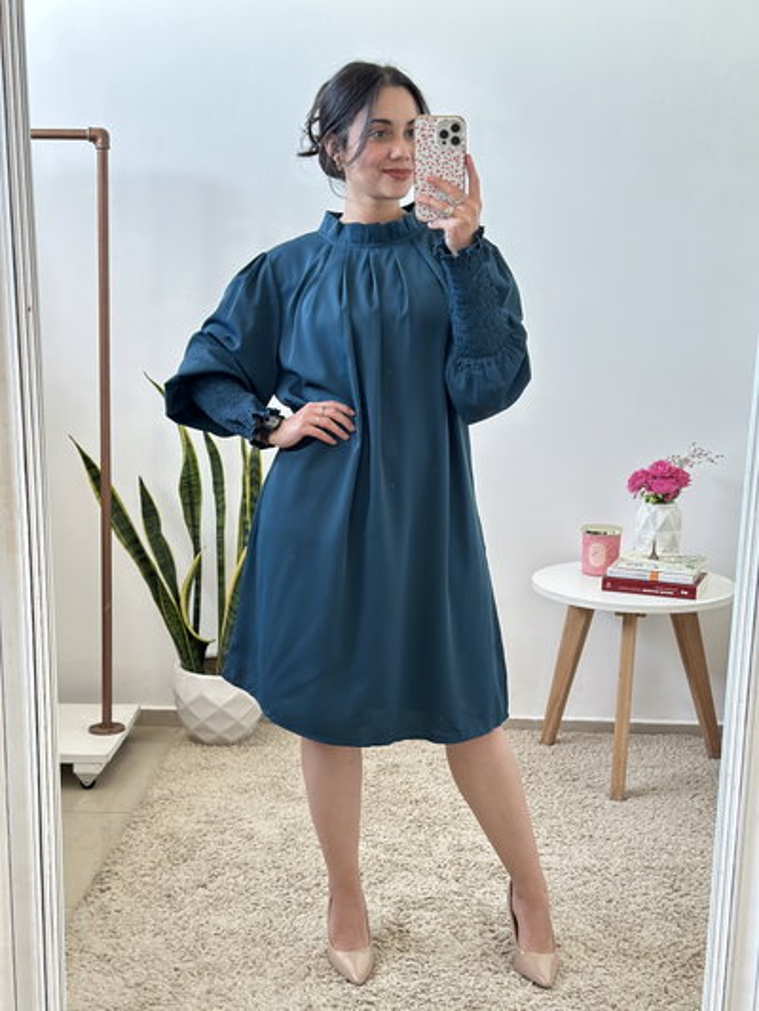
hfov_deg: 30.3
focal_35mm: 48
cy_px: 506
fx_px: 1403
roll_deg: -1.6
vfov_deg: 39.6
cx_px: 380
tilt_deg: -19.5
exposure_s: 1/60
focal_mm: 6.86
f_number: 1.78
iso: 200
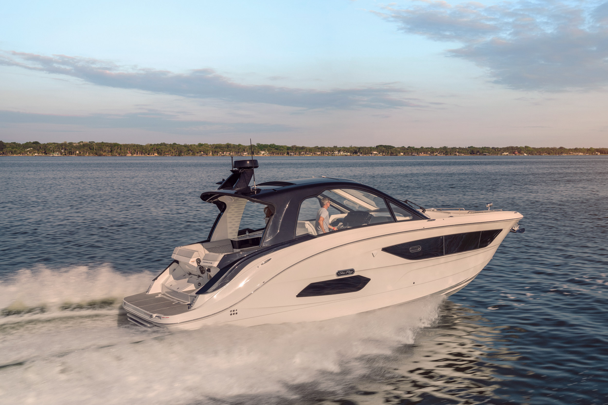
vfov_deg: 31.9
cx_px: 304
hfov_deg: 46.4
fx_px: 709
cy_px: 202
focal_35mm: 42
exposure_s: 1/125
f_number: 7.1
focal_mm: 42
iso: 100
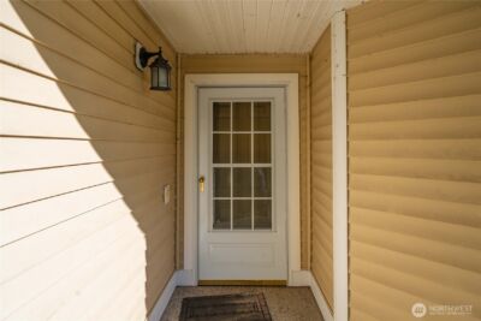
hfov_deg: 90.0
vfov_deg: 67.4
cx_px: 240
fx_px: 241
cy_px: 160
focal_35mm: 18
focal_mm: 18
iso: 80
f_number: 7.1
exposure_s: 1/100
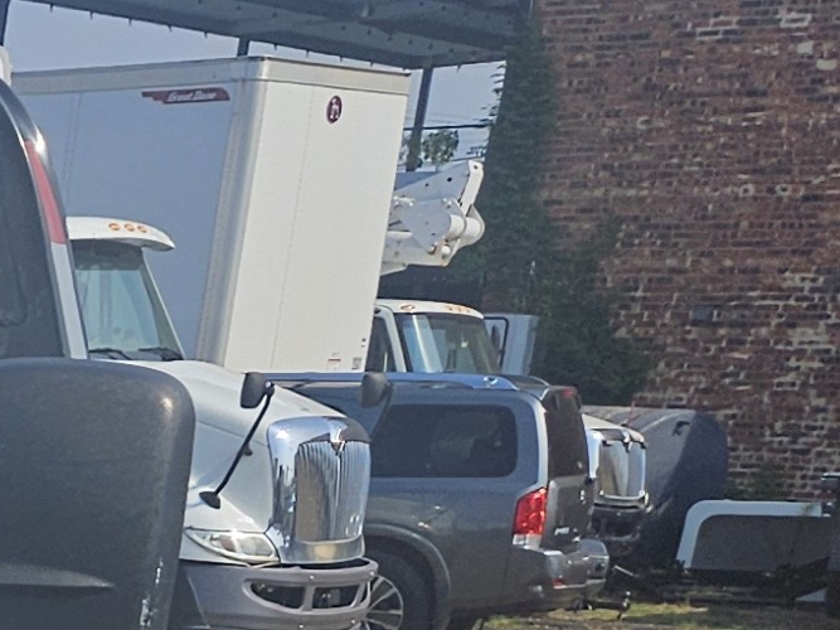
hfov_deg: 11.2
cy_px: 1436
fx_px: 3348
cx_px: -1361
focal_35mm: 138
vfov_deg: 9.7
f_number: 1.8
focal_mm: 5.4
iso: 25
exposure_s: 1/3409
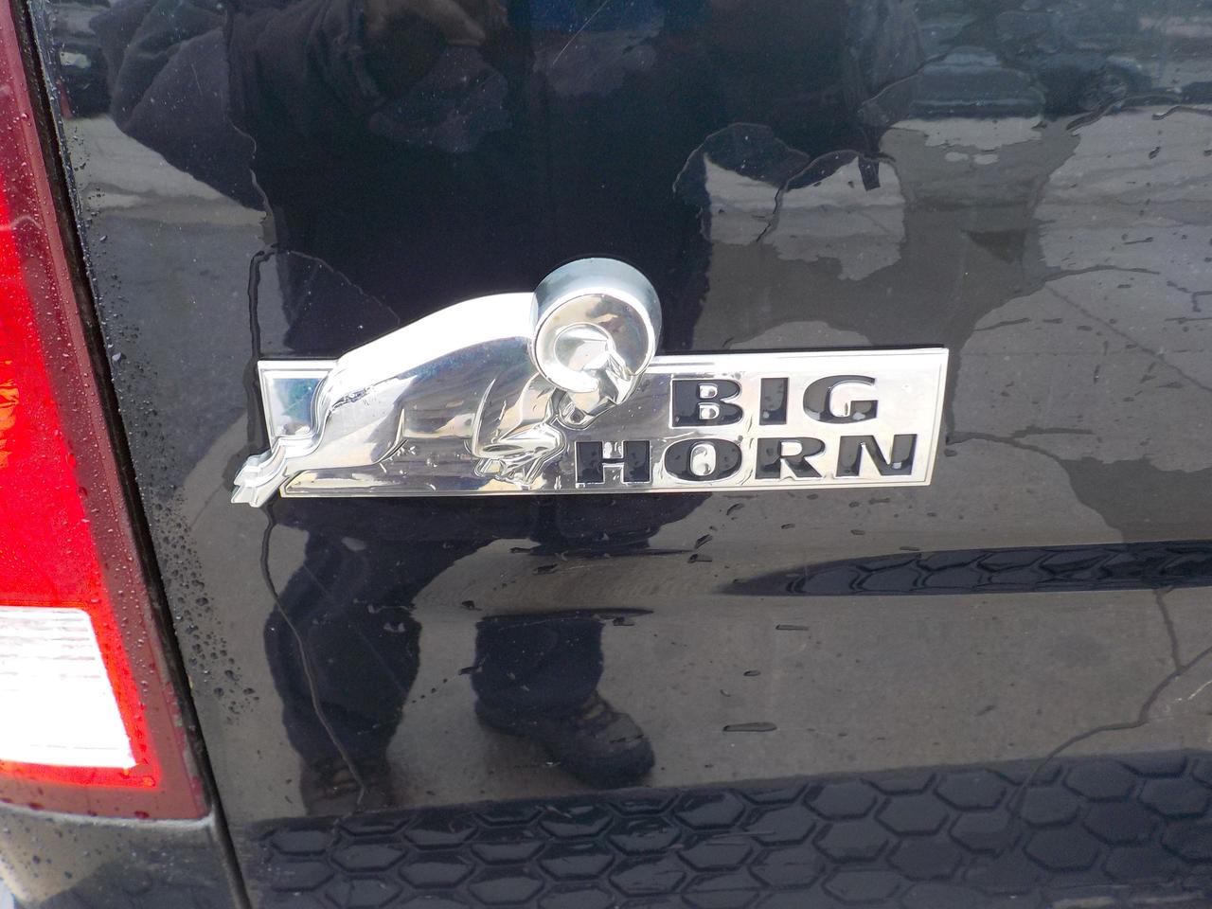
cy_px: 454
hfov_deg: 60.0
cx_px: 606
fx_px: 1050
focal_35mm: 30
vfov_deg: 46.8
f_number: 3.3
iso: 140
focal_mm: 4.1
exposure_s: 1/30
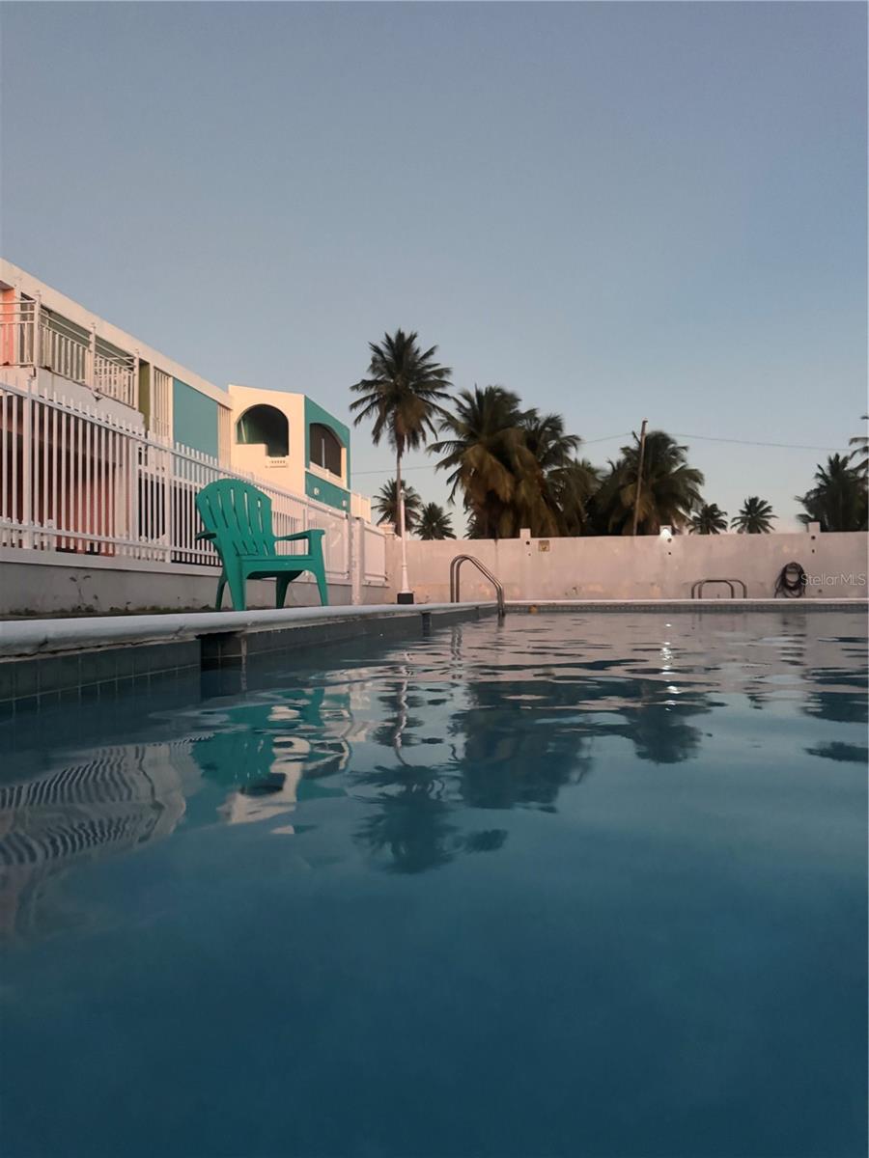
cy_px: 579
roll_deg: +1.6
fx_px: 803
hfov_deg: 56.8
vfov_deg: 71.6
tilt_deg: +1.7
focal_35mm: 24
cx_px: 434
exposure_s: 1/33
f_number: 1.78
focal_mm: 6.76
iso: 1000
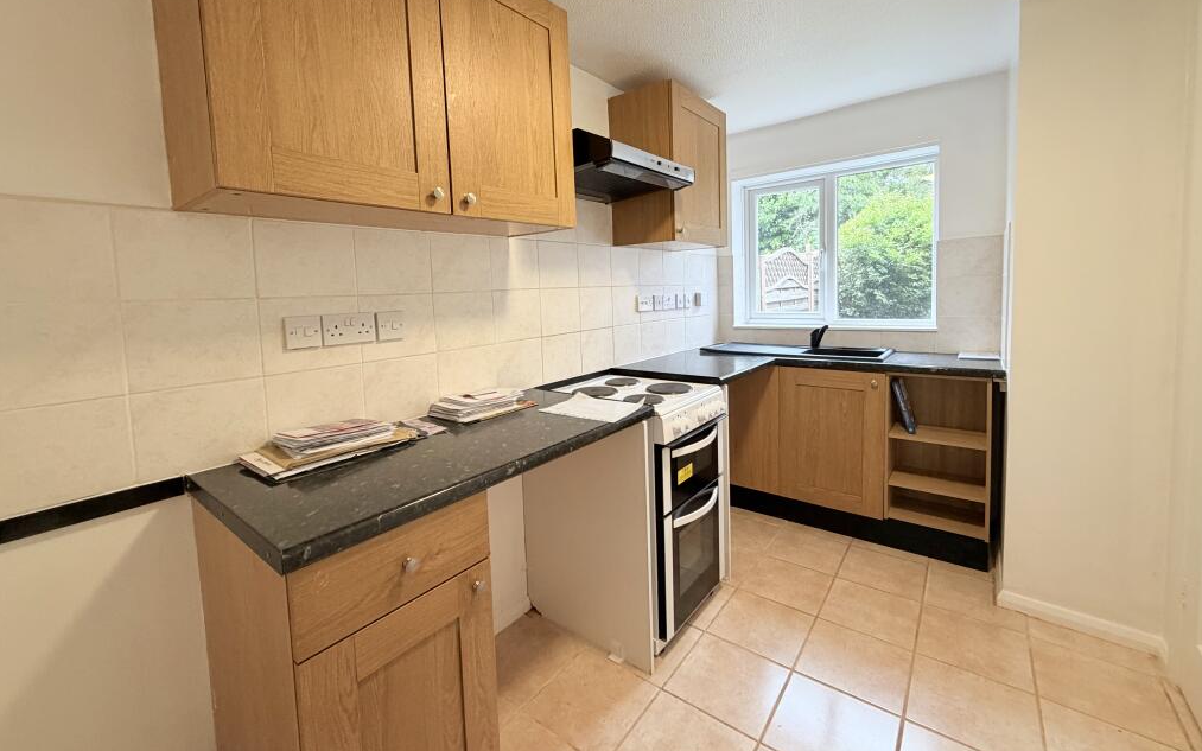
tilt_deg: -4.1
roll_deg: +2.4
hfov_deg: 101.5
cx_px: 605
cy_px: 325
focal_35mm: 15
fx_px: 491
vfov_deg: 74.4
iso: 250
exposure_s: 1/50
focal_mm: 2.22
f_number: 2.2
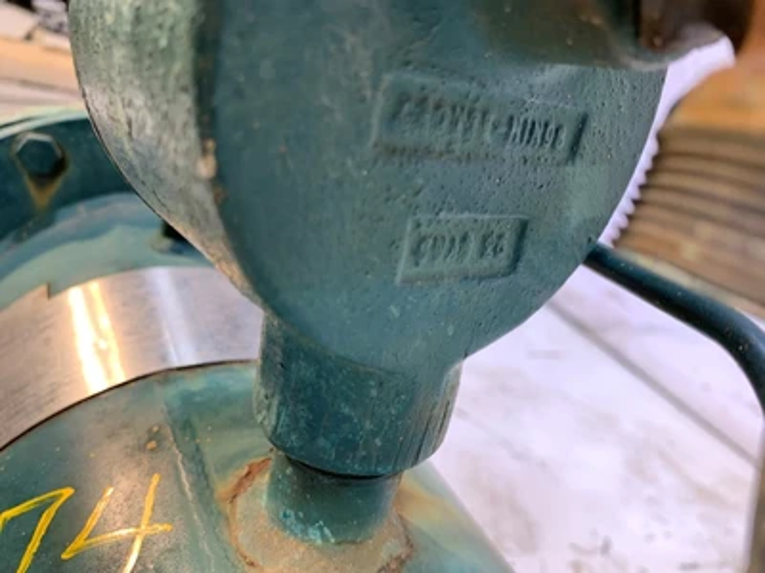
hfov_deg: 67.3
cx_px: 382
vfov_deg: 53.1
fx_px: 575
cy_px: 286
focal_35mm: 26
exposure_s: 1/60
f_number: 1.8
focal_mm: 4.25
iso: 125
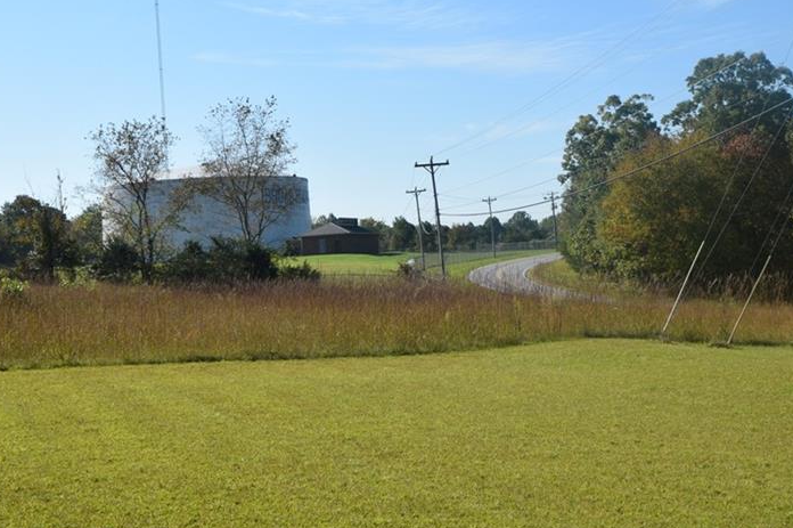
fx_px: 1167
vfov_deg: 25.5
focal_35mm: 53
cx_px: 406
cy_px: 274
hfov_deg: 37.5
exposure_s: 1/200
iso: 100
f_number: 9
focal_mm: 24
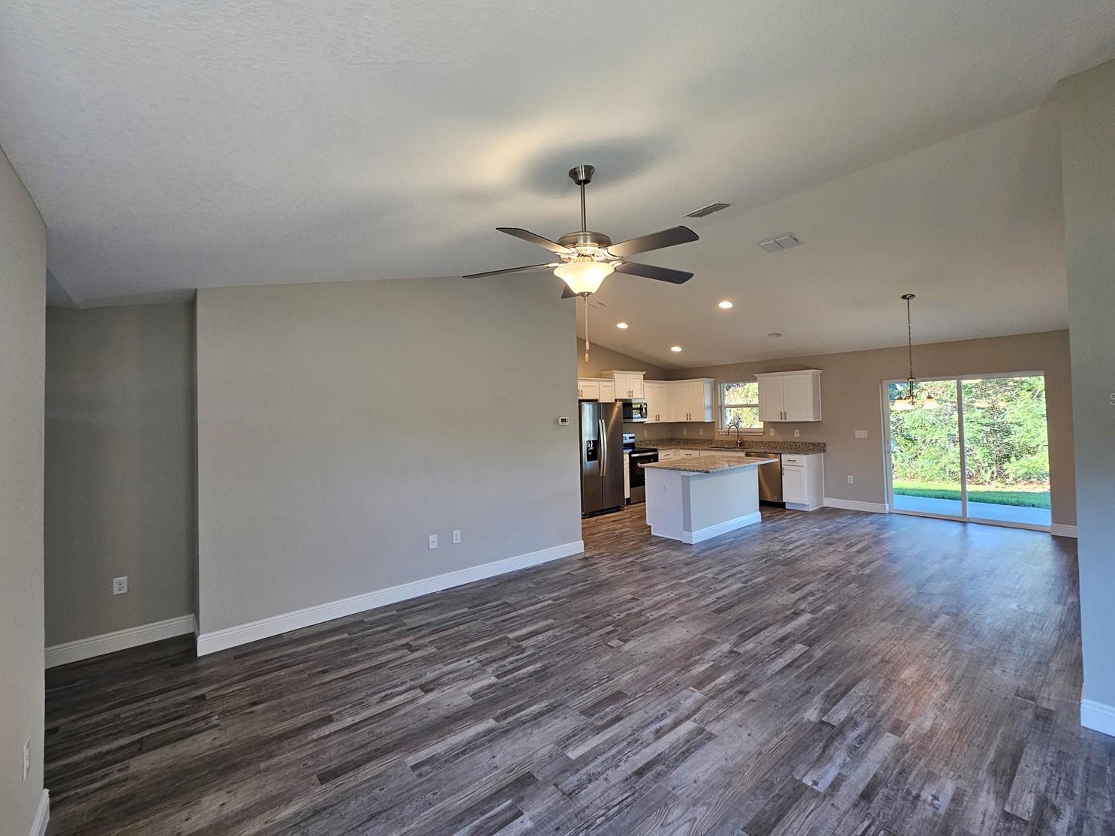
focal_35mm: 14
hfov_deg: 102.0
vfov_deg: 85.6
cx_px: 580
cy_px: 398
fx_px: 451
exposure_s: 1/60
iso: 125
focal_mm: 2.2
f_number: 2.2
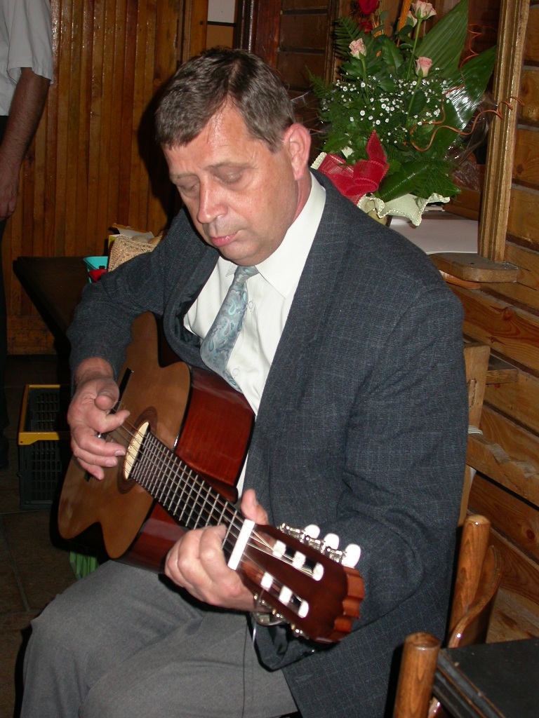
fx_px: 1121
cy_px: 359
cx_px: 270
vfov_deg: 35.5
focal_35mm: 54
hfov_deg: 27.0
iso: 100
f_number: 2.9
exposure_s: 1/60.3
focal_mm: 11.3
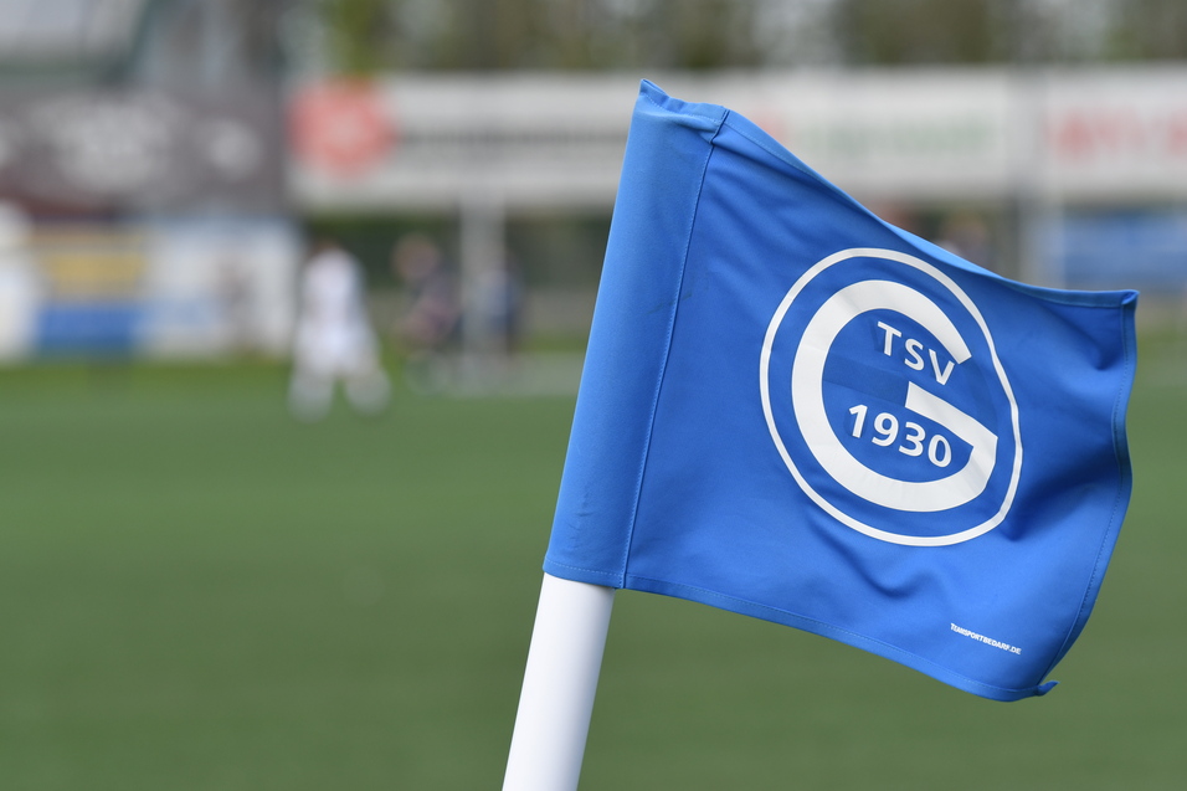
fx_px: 8406
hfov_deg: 8.1
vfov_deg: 5.4
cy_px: 396
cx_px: 594
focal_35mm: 255
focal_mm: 170
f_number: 5
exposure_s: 1/800
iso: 250
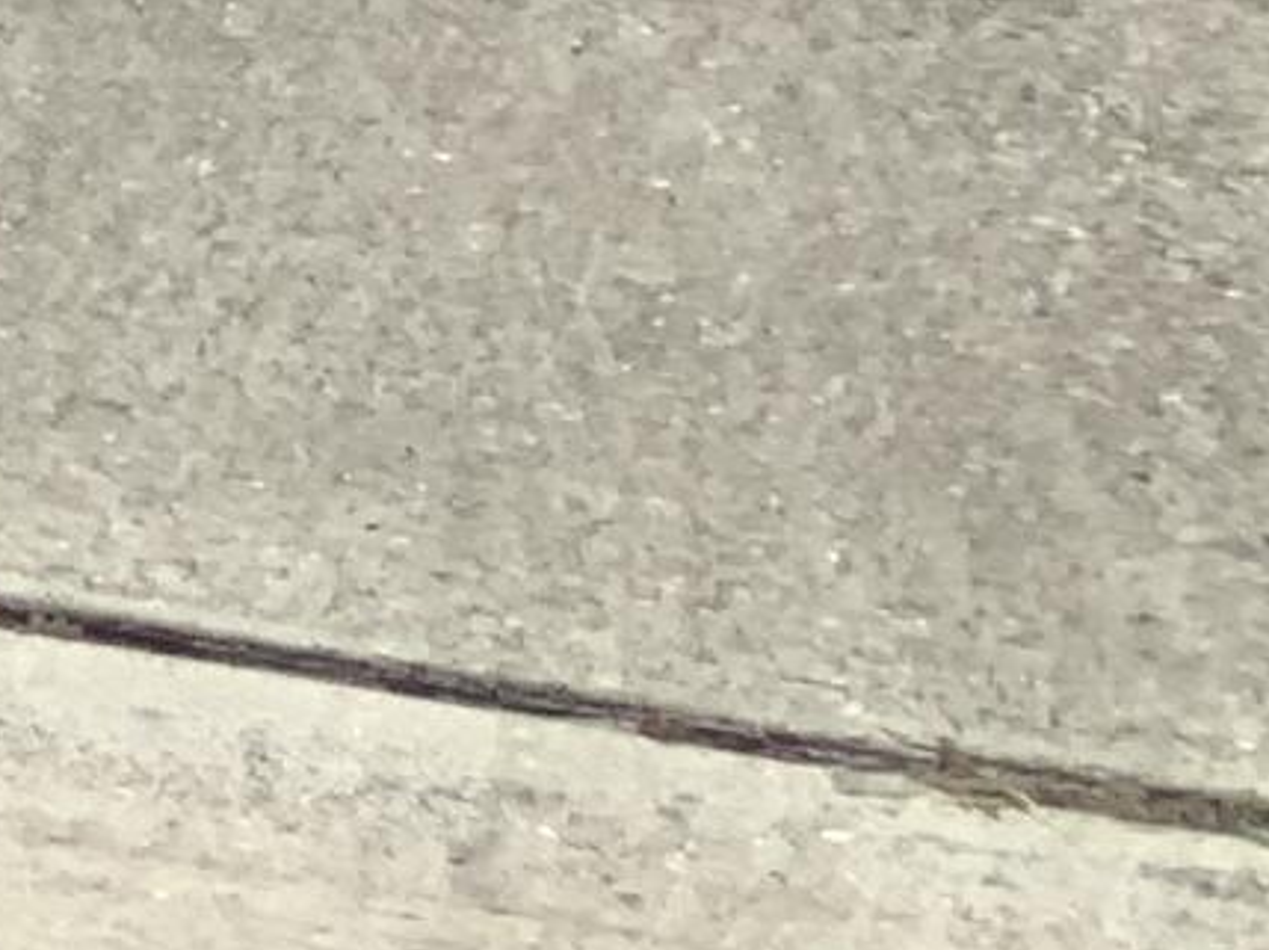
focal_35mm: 203
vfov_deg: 6.9
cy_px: -1412
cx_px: -2565
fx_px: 7436
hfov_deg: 8.2
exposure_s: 1/3322
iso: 16
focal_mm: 3
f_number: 1.8
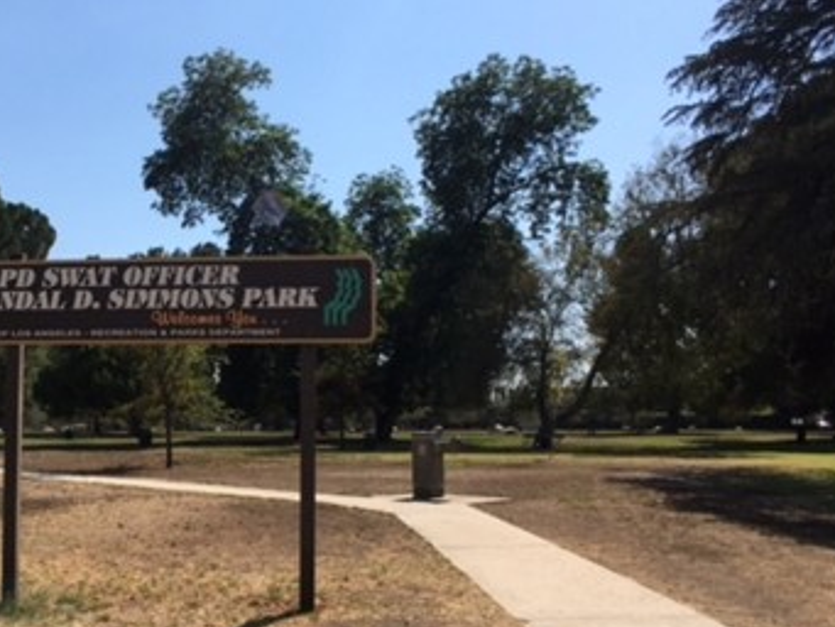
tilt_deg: +2.7
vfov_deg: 28.5
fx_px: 1231
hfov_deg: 36.5
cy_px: 389
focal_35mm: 51
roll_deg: +0.3
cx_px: 196
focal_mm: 4.15
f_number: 2.2
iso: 25
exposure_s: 1/1972
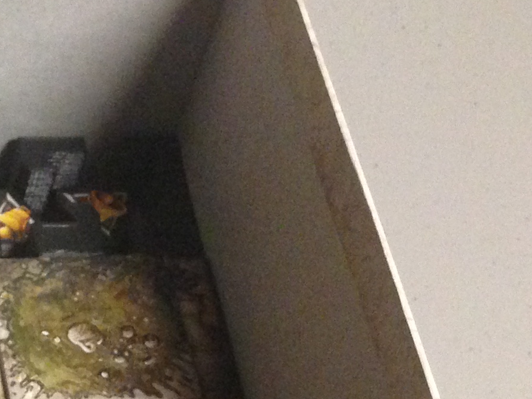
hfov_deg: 14.7
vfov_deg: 11.8
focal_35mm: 121
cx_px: -360
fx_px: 1860
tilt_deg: -57.2
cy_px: 563
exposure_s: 1/20
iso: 320
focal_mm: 4.12
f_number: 2.4
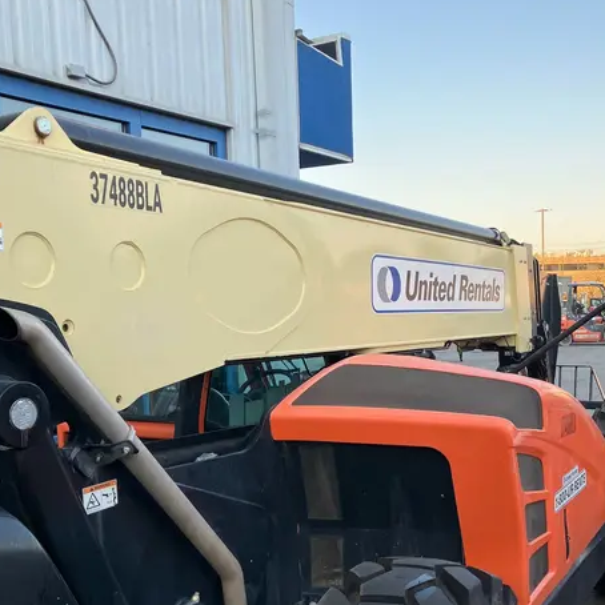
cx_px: 338
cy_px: 375
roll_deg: +1.0
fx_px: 791
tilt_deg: -3.4
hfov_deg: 41.8
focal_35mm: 40
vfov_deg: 41.6
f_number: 1.8
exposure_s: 1/222
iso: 25
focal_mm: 3.99
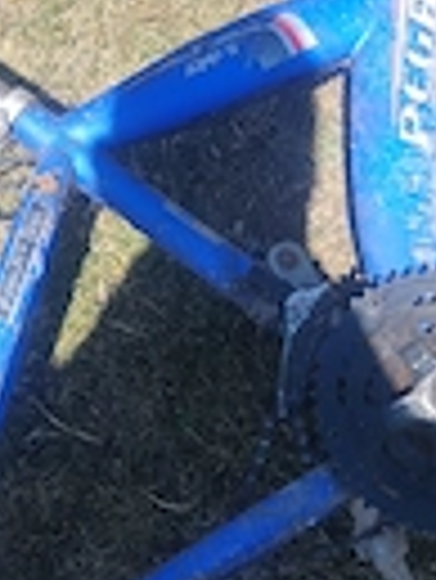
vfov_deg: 21.7
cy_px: 256
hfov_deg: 16.1
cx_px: 436
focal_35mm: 90
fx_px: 1509
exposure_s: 1/839
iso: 50
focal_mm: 4.22
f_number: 1.8
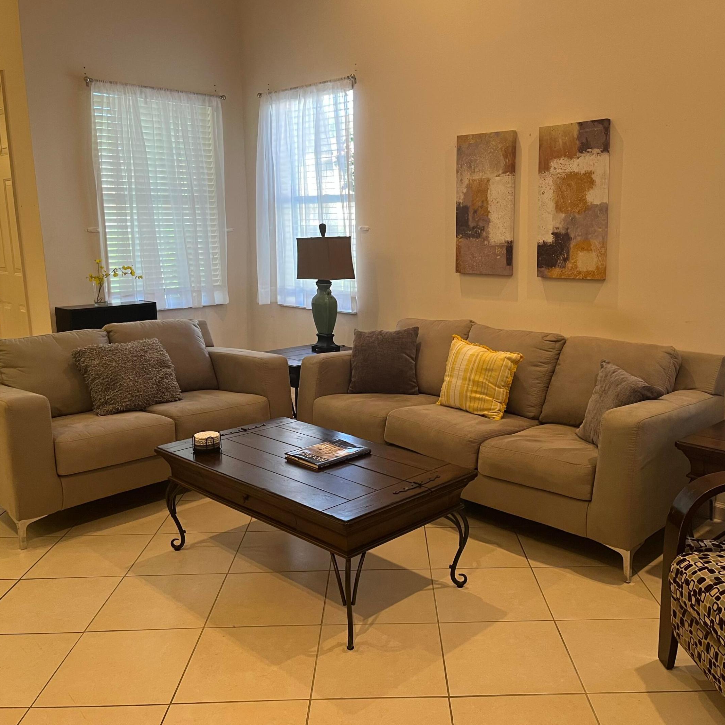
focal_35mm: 31
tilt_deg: -11.3
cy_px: 360
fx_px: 735
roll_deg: +0.5
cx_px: 405
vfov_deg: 52.5
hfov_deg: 52.4
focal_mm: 5.1
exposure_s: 1/60
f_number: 1.6
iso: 125
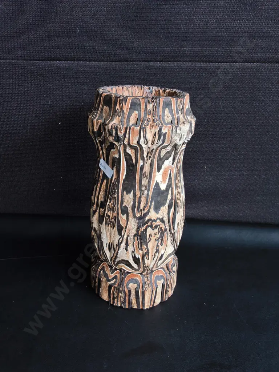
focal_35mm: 27
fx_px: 290
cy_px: 186
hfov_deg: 51.4
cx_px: 140
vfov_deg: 65.3
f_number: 2
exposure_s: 1/100
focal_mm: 2.87
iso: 40
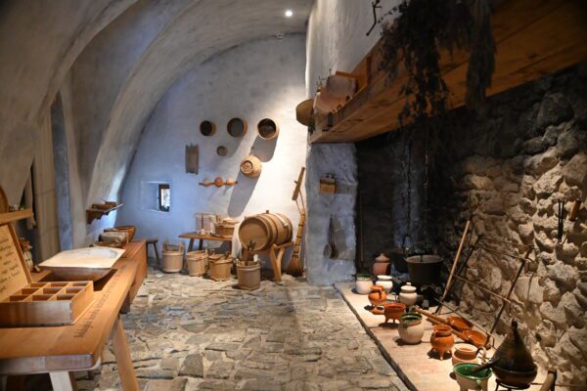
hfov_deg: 67.4
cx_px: 294
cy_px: 196
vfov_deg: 47.9
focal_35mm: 27
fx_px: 440
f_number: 3.5
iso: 3200
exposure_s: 1/125
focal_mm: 18
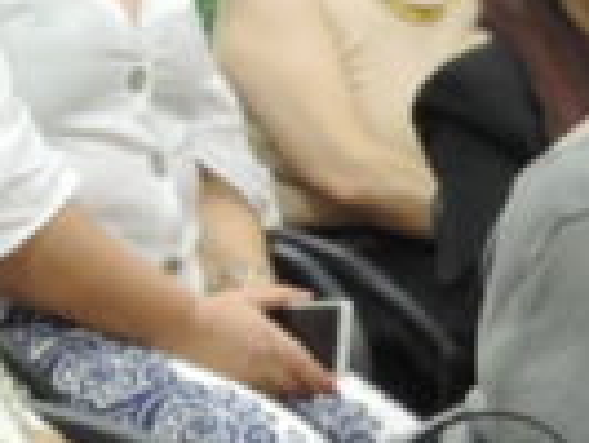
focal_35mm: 330
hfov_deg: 5.9
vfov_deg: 4.5
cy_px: 416
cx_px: -531
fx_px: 5620
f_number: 3.4
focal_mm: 7.6
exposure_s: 1/15
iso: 400
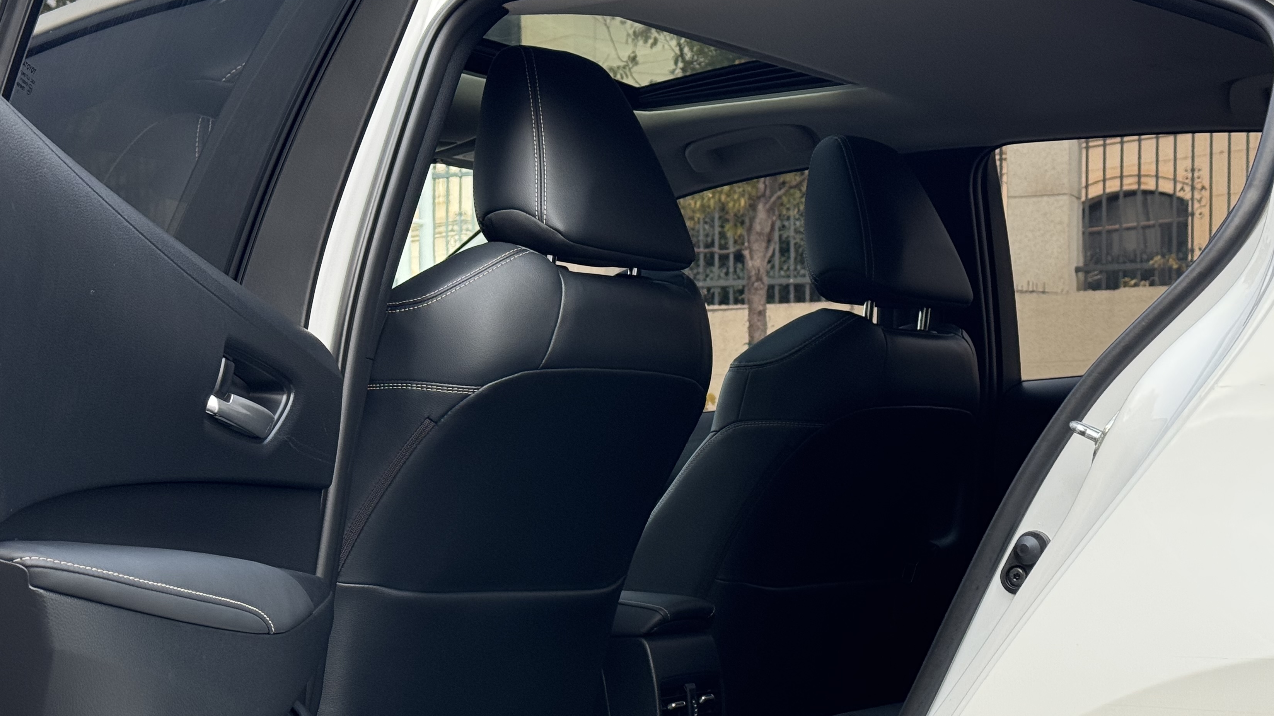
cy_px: 486
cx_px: 631
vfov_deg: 18.8
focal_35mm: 64
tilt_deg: -0.7
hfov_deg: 32.8
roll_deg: +0.6
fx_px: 2162
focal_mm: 6.76
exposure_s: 1/900
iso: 64
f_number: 1.78
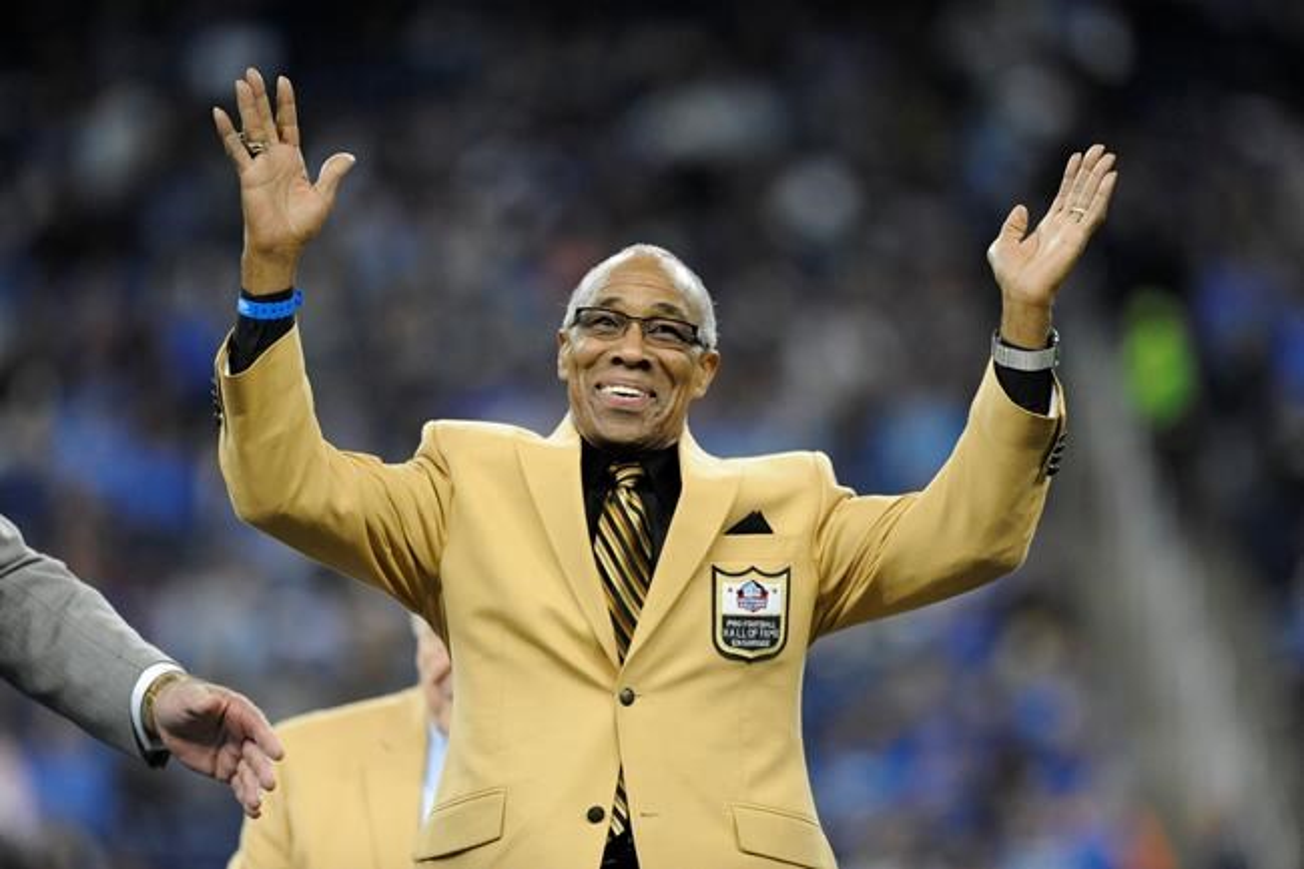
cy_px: 434
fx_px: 10863
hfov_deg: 6.9
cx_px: 652
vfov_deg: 4.6
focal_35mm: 300
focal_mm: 300
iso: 3200
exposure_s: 1/1250
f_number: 2.8
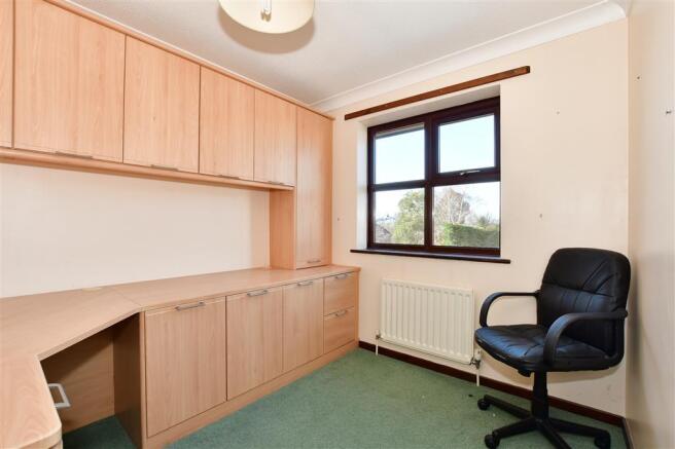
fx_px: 281
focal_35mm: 15
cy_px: 224
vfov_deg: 77.3
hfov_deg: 100.4
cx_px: 338
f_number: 8
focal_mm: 10
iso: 400
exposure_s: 1/125
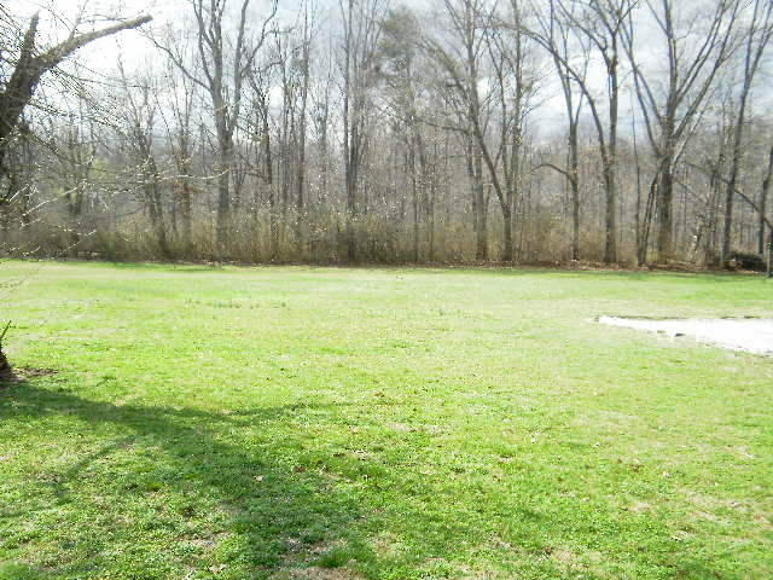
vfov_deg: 38.7
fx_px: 826
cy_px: 290
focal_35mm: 37
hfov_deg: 50.1
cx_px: 386
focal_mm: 6.51
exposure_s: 1/320
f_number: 3.1
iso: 100
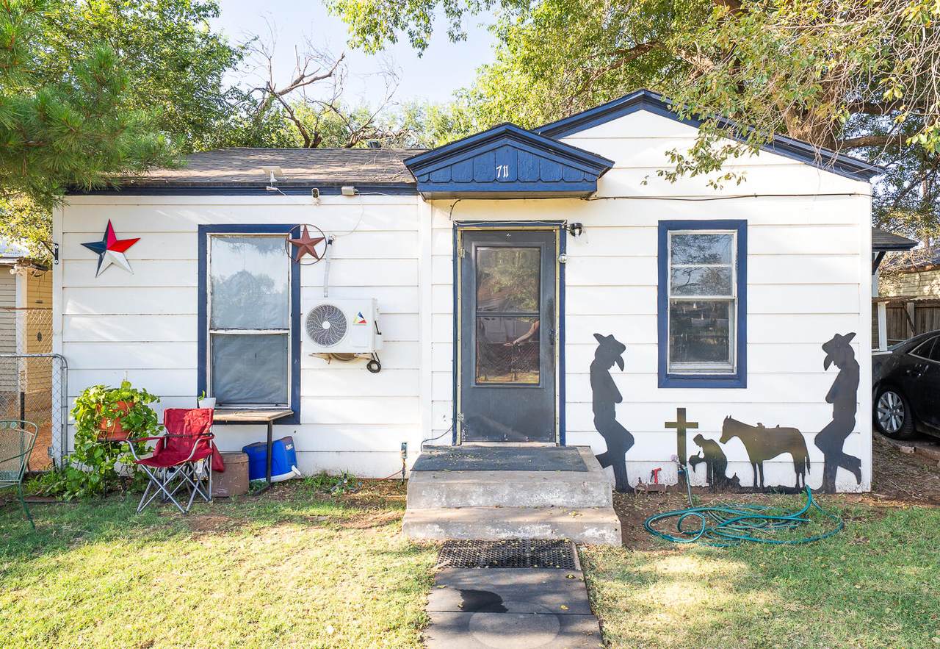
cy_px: 324
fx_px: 609
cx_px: 485
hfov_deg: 75.3
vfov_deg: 56.1
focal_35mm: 23
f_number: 10
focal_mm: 22
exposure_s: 1/30
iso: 80
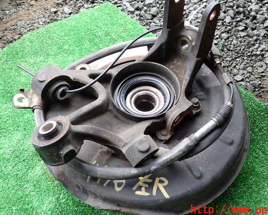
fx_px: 278
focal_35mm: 35
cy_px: 96
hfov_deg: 51.4
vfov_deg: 42.2
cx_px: 151
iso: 125
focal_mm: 5.4
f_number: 2.3
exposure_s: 1/125
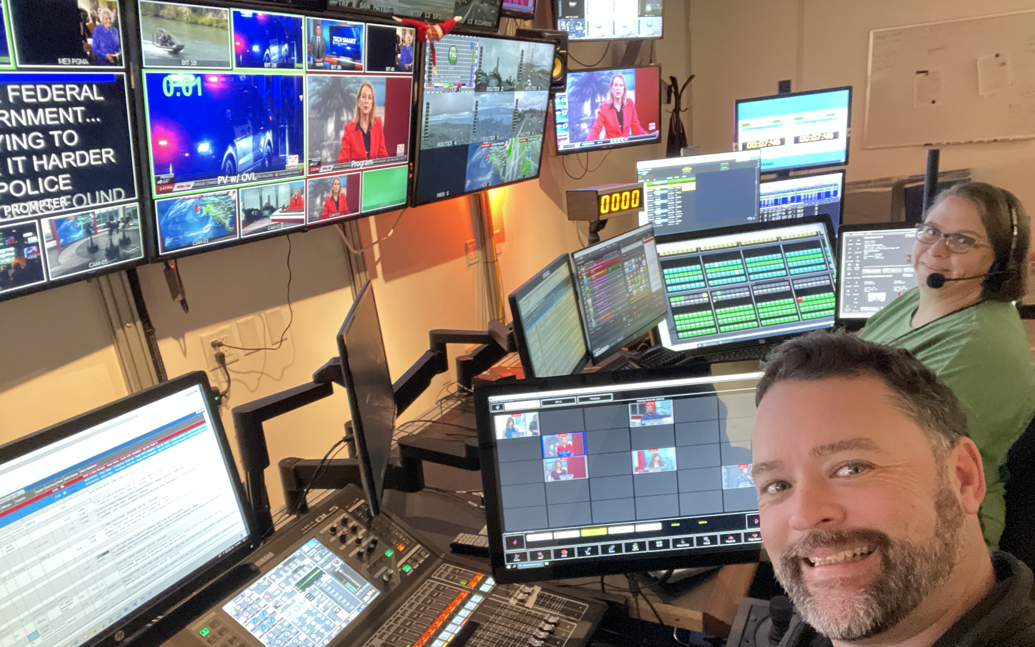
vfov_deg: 49.0
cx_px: 526
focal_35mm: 25
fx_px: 705
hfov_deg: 72.5
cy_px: 382
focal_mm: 2.71
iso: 800
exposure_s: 1/20
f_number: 2.2
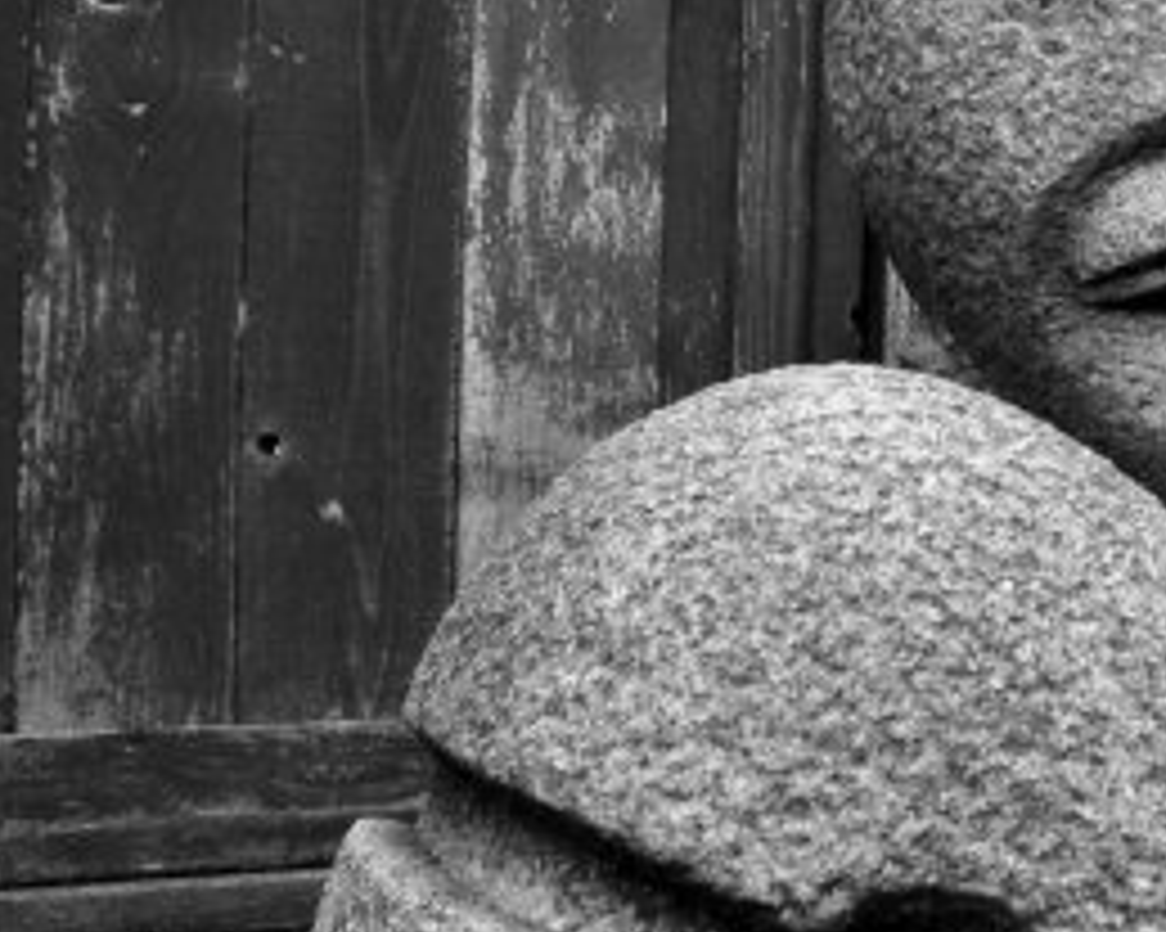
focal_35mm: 88
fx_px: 3036
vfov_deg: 17.5
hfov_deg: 18.1
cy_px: 473
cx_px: 1972
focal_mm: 18
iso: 400
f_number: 8
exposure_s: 1/50
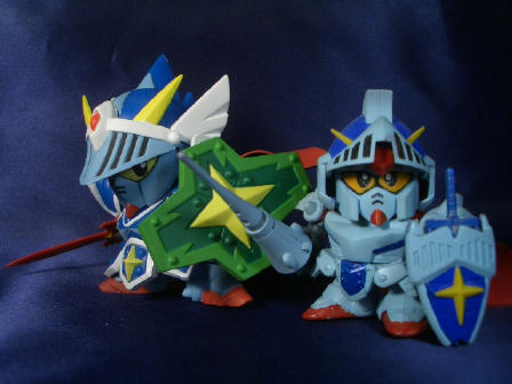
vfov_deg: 35.1
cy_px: 192
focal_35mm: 41
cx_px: 256
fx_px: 606
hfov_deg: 45.8
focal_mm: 6.8
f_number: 2.8
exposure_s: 1/250
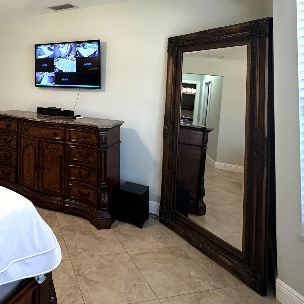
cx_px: 70
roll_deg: -2.5
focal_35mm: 27
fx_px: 268
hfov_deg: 55.7
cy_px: 68
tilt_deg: +6.1
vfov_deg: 55.5
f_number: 2.2
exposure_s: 1/120
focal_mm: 2.22
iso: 250
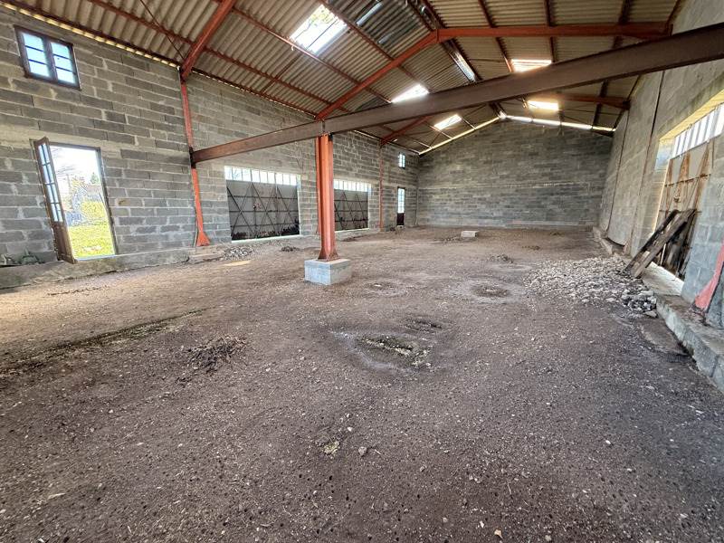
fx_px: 293
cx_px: 362
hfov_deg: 102.1
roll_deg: +0.3
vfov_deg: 85.7
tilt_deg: -11.7
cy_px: 272
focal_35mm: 14
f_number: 2.2
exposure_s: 1/85
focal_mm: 2.22
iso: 320
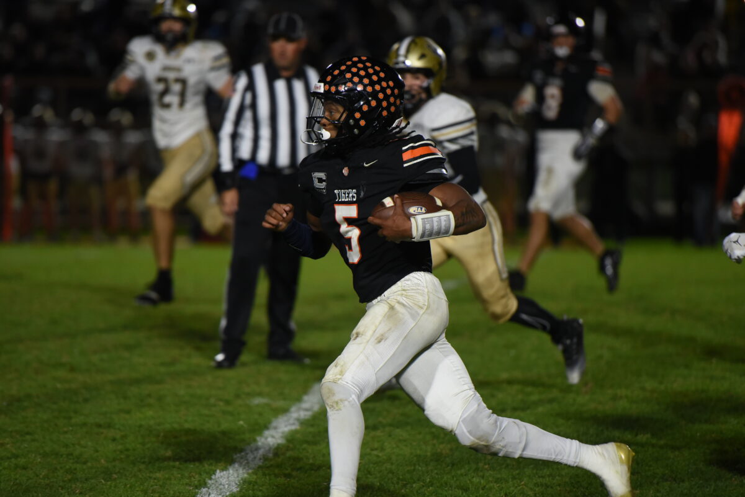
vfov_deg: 6.9
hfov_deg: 10.3
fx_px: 4140
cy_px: 248
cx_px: 372
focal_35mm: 200
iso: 2800
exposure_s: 1/1000
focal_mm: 200
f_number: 2.8
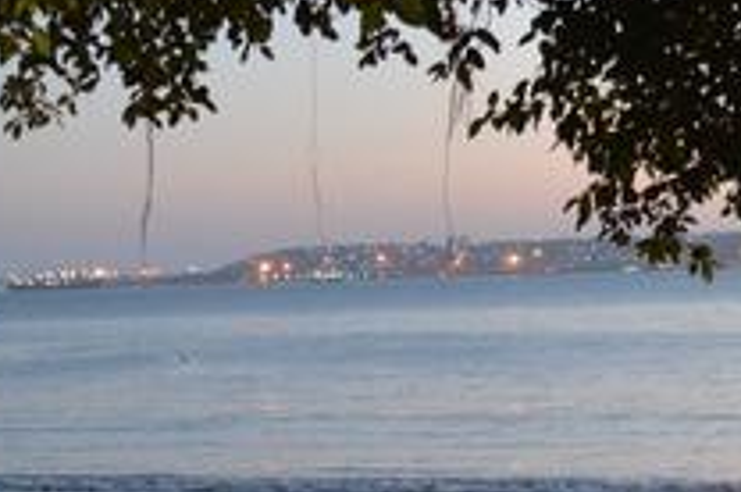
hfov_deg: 16.4
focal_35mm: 125
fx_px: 2578
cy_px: 426
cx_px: 388
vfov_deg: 10.8
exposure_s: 1/15
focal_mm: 29
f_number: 4.5
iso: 3200
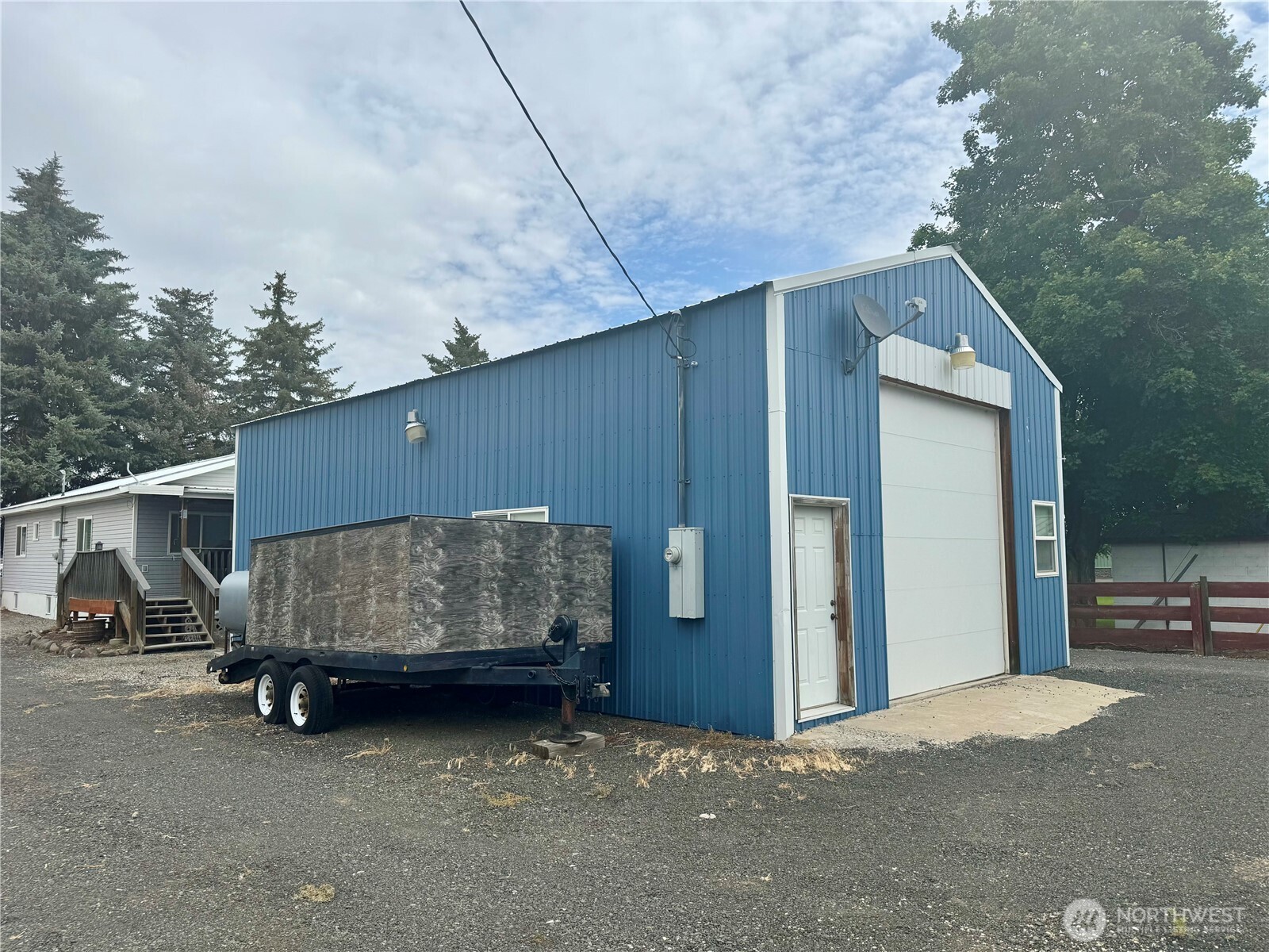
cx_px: 634
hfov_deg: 71.6
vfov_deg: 56.8
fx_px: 880
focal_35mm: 24
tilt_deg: +4.9
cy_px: 476
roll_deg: +0.5
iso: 80
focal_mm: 6.76
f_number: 1.78
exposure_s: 1/5814
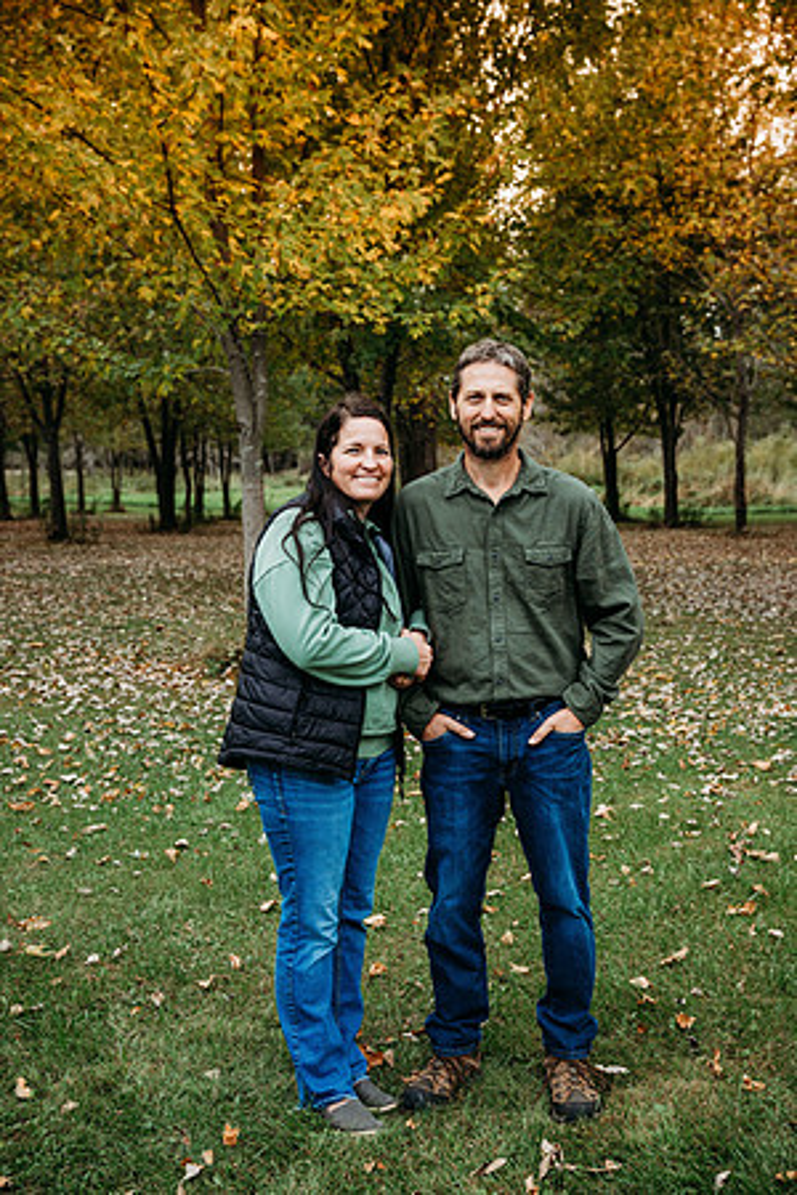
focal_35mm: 50
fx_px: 1660
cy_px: 598
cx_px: 398
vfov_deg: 39.6
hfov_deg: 27.0
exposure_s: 1/250
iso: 200
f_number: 5.6
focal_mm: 50
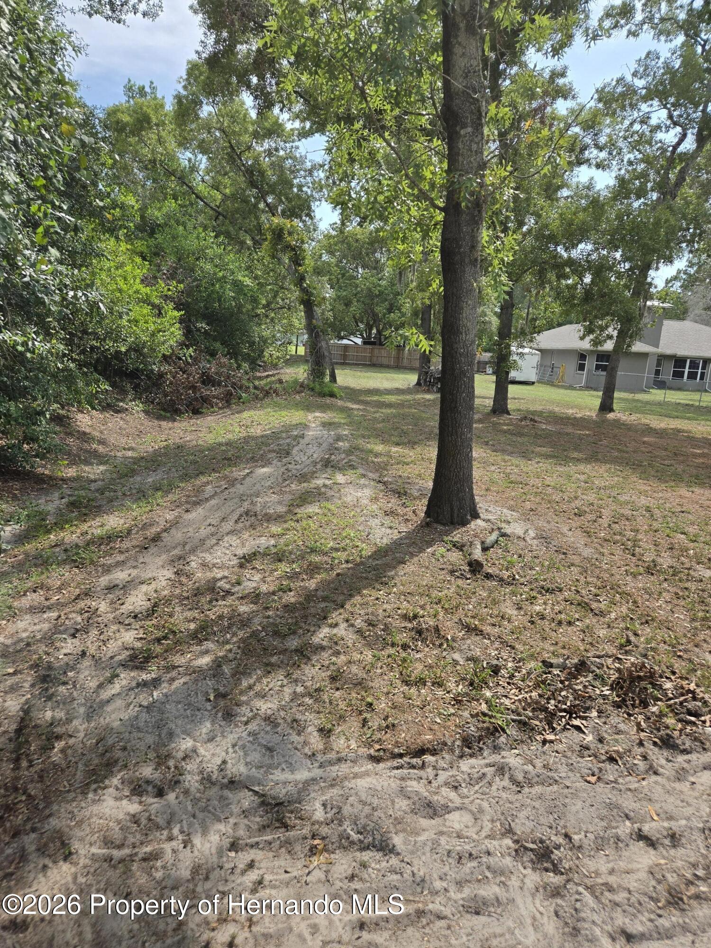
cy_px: 474
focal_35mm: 23
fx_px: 630
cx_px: 356
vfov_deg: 73.9
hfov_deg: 58.9
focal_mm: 5.4
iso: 64
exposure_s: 1/2921
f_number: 1.8
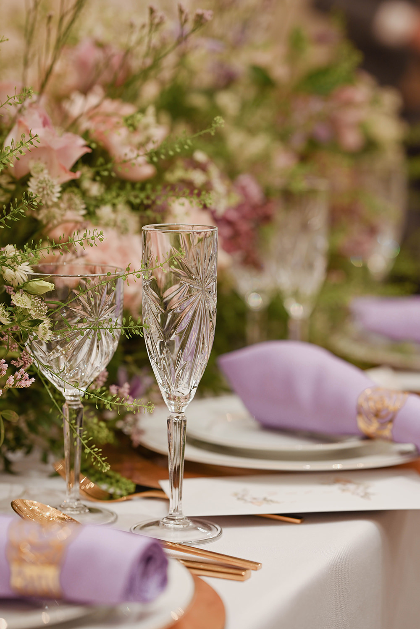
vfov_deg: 23.9
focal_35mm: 85
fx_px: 1487
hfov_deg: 16.1
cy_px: 314
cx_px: 210
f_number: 2.8
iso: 320
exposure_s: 1/60
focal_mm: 85
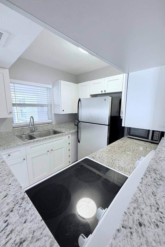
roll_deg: -0.3
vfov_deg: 100.4
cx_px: 79
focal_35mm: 15
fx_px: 103
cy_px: 127
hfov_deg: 77.3
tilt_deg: -9.6
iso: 320
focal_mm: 2.22
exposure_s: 1/120
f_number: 2.2
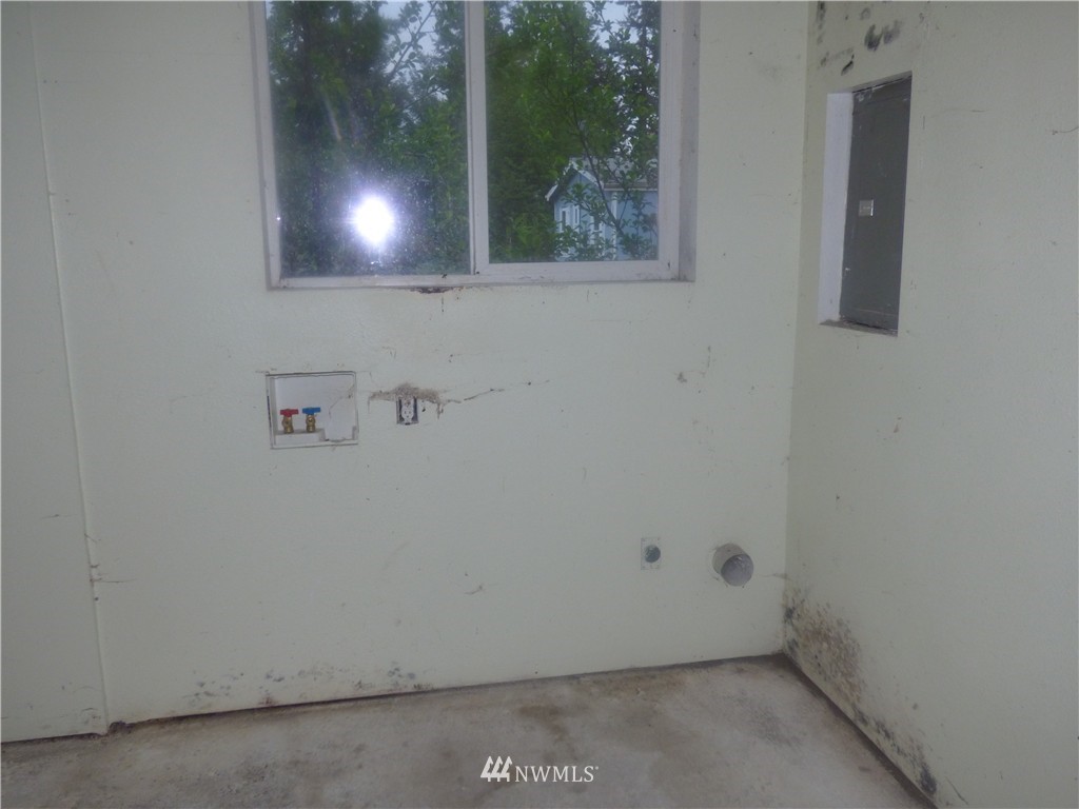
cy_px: 404
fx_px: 873
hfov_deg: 63.4
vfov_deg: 49.7
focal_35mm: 28
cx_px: 540
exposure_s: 1/60
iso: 200
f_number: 3.2
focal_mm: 5.04
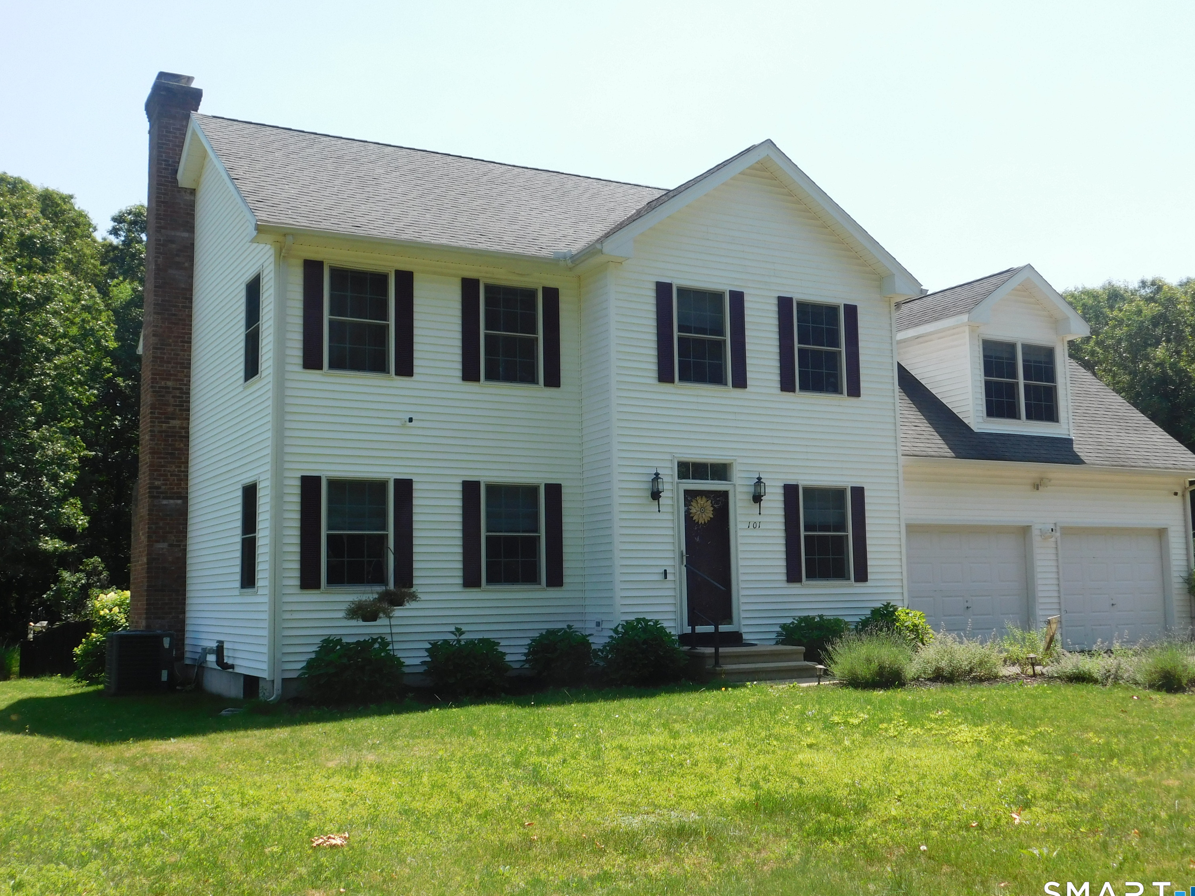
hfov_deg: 50.1
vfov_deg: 38.7
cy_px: 454
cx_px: 612
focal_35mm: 37
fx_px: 1277
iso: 125
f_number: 3.5
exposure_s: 1/640
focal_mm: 6.3
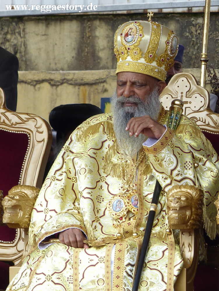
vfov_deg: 7.9
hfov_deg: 6.0
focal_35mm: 249
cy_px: 146
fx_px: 2099
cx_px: 110
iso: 100
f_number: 4
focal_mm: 44.8
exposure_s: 1/200
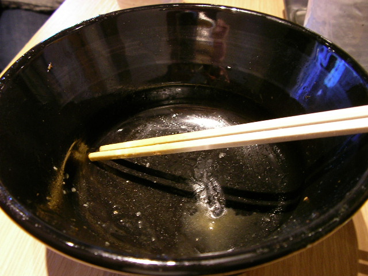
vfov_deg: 37.7
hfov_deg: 49.0
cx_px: 184
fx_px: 404
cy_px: 138
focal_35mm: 38
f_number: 3.5
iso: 100
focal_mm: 5.8
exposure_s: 1/4.2
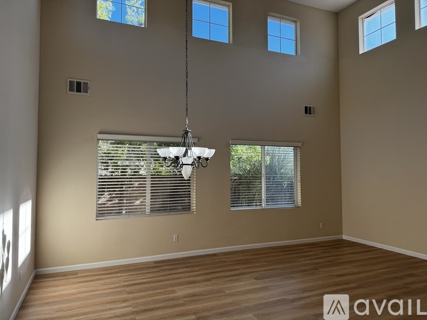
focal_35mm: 24
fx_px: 296
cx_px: 214
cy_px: 160
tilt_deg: +3.3
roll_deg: -0.3
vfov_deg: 56.8
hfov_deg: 71.6
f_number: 1.78
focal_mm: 6.76
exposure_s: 1/387
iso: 80
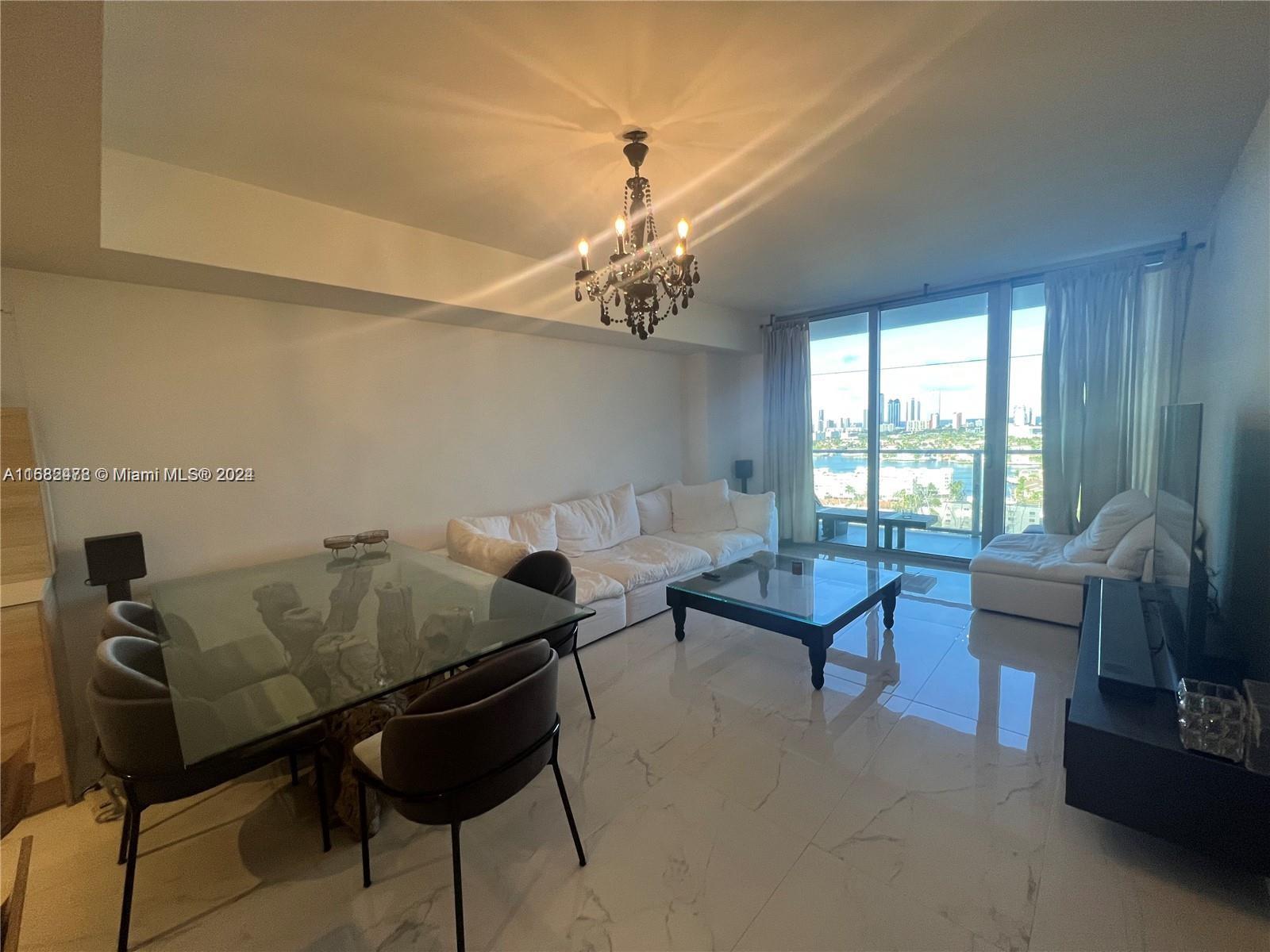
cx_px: 635
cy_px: 476
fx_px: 477
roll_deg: +2.2
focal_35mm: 13
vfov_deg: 89.9
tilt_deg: -4.9
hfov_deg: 106.2
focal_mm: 1.57
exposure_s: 1/120
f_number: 1.8
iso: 160
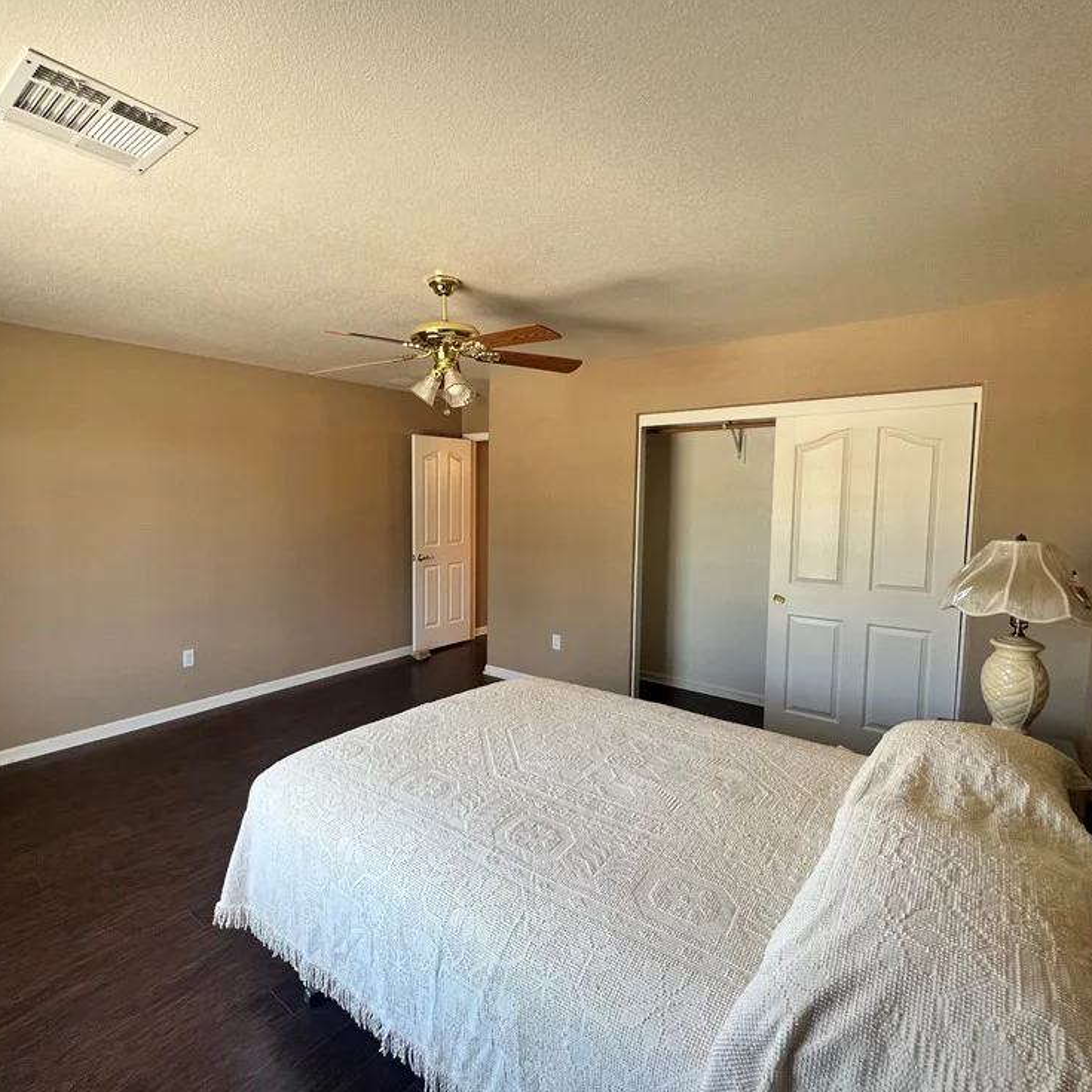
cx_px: 484
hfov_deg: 87.1
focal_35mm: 16
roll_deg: -0.4
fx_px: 571
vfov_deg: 87.4
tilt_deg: -5.5
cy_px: 545
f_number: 1.8
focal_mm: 1.57
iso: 125
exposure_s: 1/99
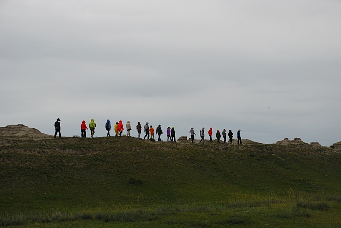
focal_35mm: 78
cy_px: 114
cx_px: 170
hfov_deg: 26.0
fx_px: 740
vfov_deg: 17.6
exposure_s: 1/1600
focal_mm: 52
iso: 400
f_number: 6.3
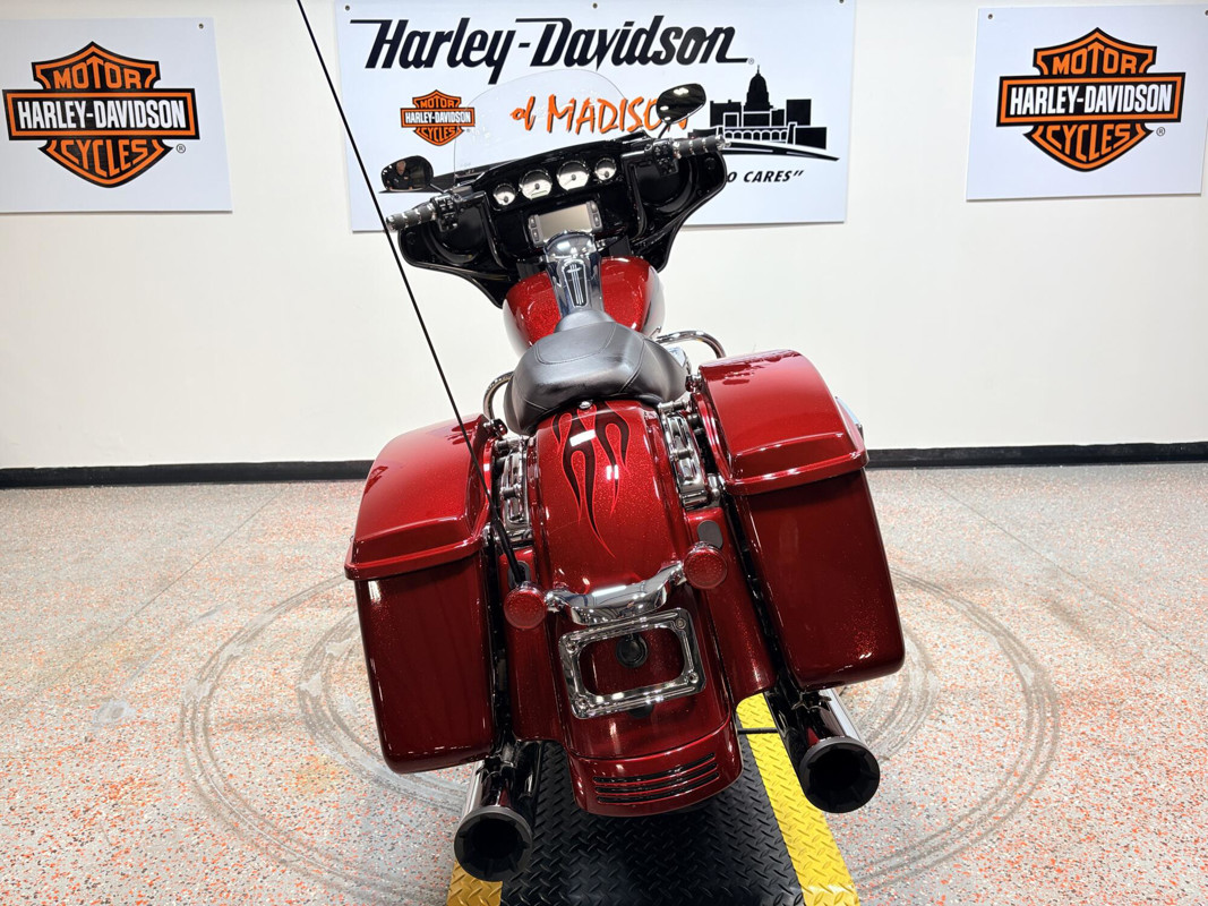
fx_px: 907
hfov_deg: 67.3
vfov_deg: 53.1
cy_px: 453
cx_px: 604
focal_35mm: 26
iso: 40
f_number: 1.6
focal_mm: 5.96
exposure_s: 1/120
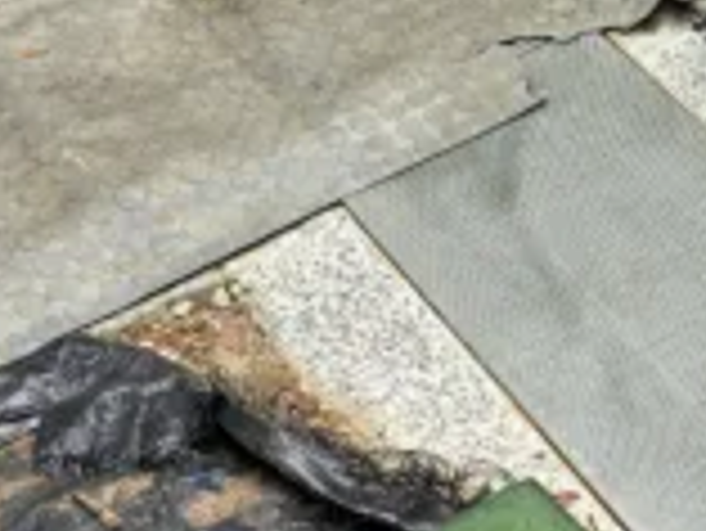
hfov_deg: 23.9
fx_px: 1592
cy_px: 464
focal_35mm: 78
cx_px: 704
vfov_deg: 18.6
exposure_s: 1/180
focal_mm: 6.3
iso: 12
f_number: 1.7
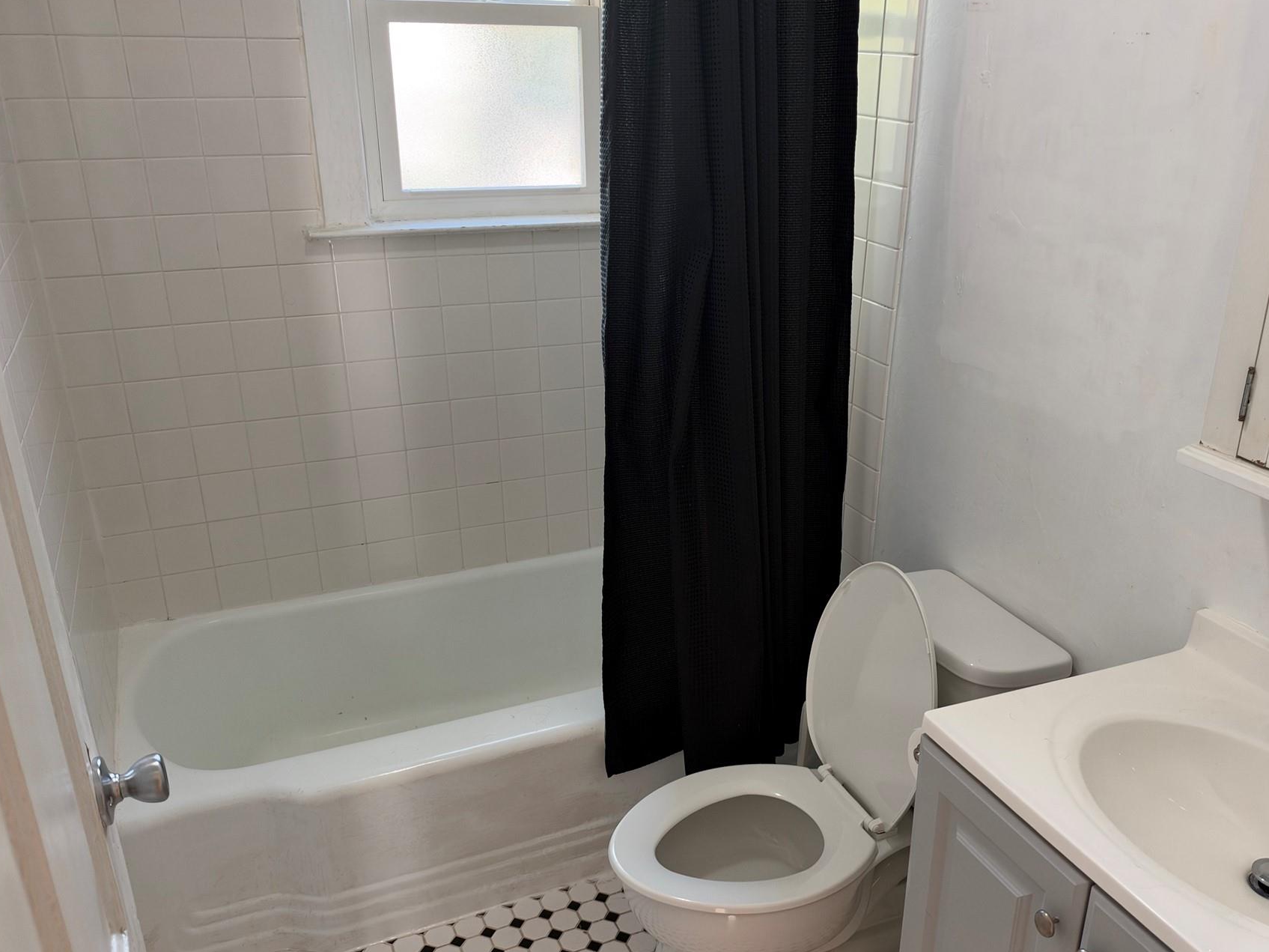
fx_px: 1063
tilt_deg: -22.3
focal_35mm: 29
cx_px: 712
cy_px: 510
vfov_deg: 48.2
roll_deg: -0.2
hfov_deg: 61.5
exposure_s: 1/60
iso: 250
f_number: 1.48
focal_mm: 6.93
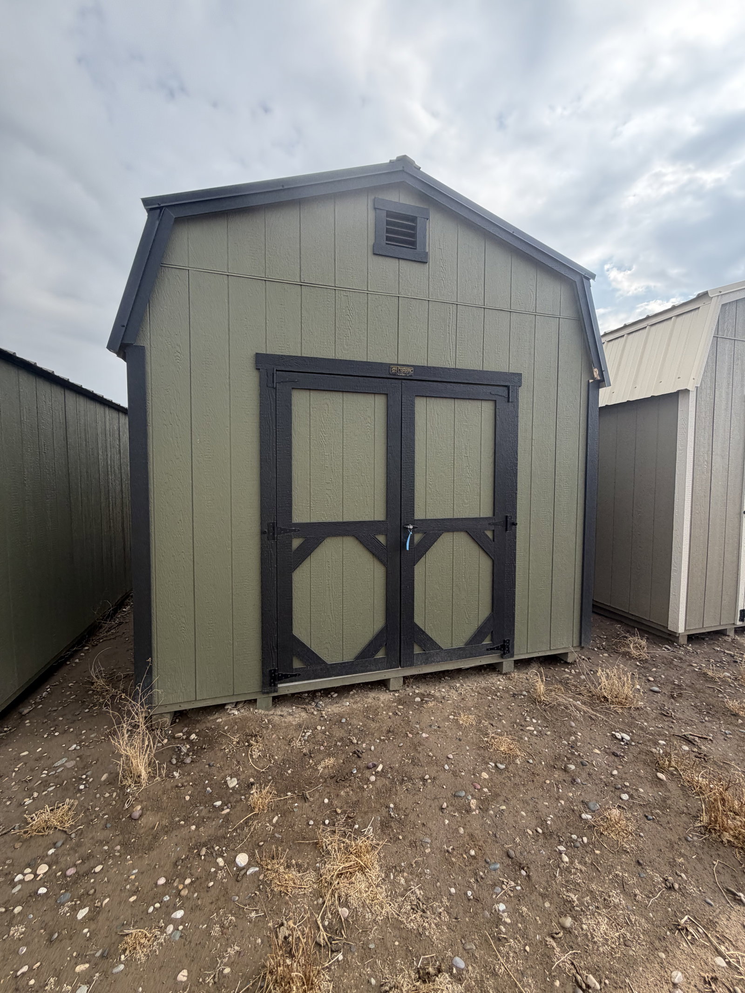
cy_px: 496
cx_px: 372
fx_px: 402
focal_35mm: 14
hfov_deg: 85.7
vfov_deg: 102.1
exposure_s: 1/602
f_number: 2.2
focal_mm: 2.22
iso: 40
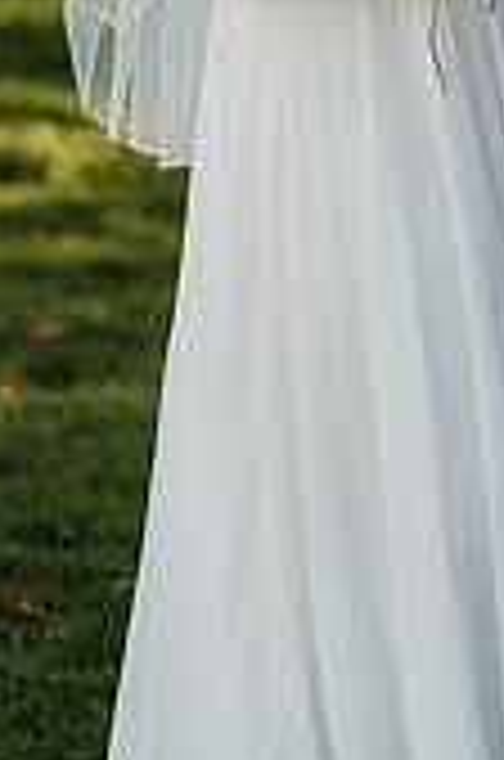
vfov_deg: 9.0
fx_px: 4786
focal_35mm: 227
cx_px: 484
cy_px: 67
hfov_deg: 6.0
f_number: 2.5
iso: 100
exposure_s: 1/1000
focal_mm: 85
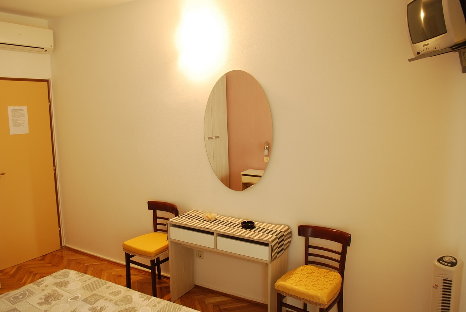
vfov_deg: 48.1
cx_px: 233
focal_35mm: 27
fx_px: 350
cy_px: 156
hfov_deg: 67.3
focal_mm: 18
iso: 110
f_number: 5.6
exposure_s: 1/1.3
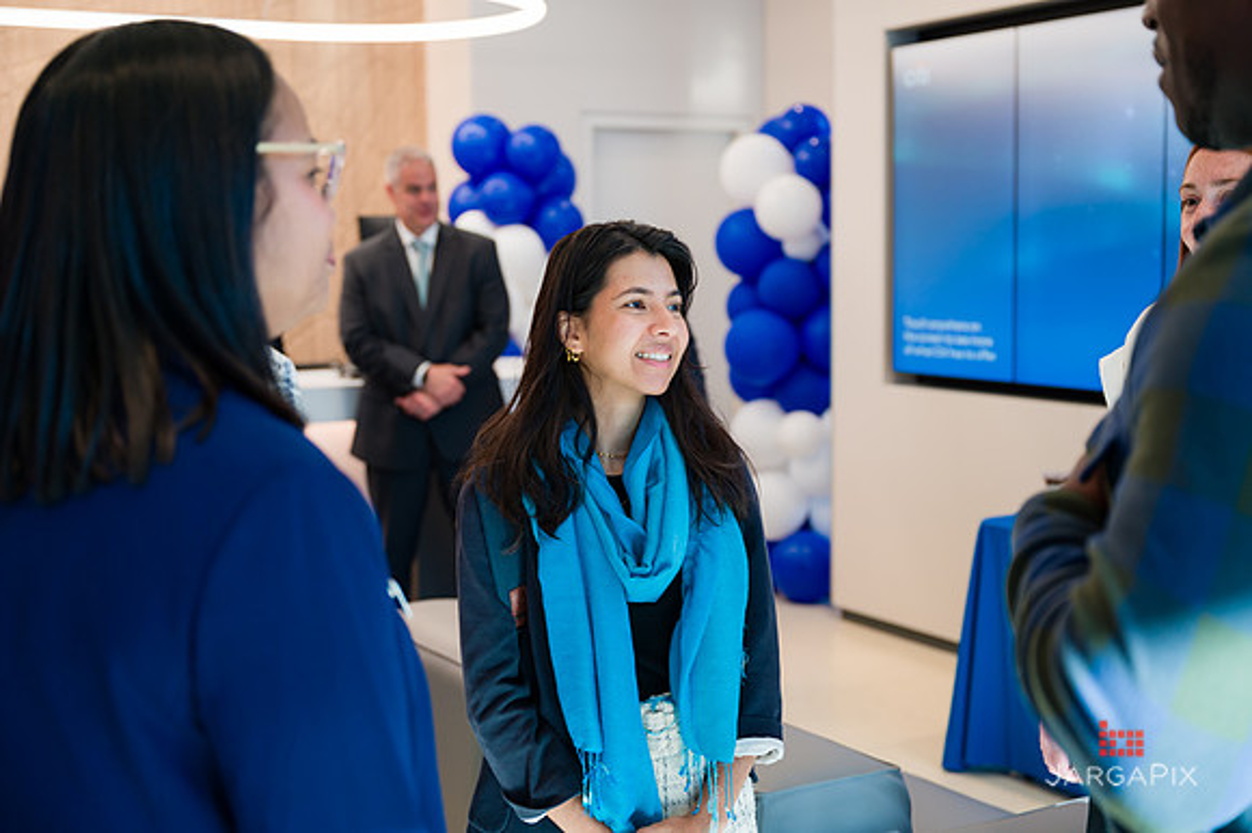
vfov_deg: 28.0
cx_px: 626
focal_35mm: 48
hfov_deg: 41.1
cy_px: 416
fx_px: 1670
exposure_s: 1/200
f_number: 3.2
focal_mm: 48
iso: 320
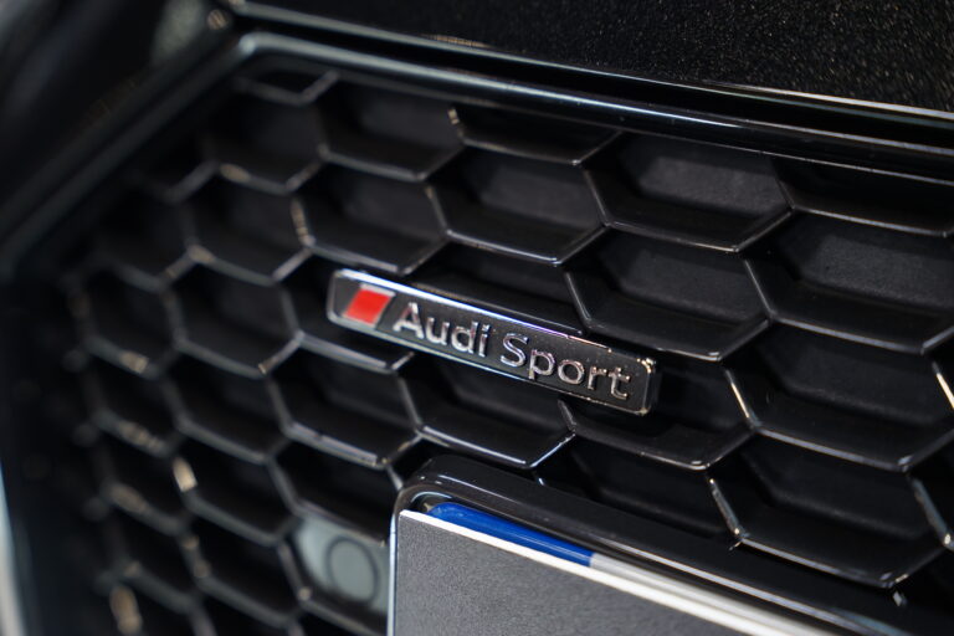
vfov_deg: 19.5
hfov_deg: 28.8
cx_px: 477
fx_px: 1855
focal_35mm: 70
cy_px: 318
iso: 640
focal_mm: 70
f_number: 3.2
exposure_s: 1/80
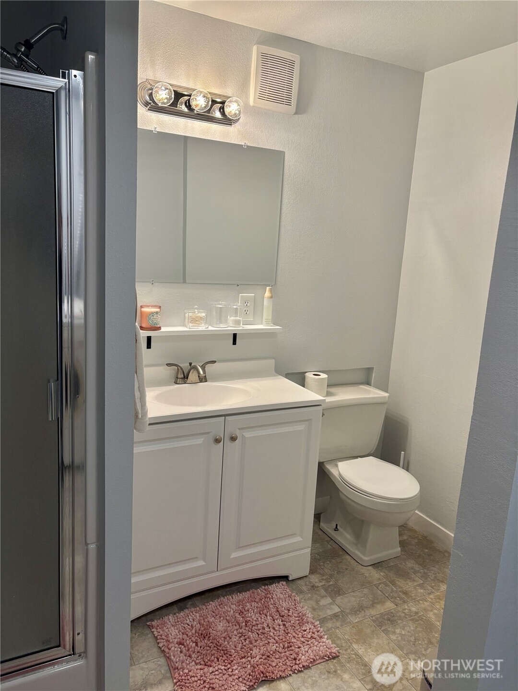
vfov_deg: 67.3
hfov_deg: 53.1
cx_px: 259
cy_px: 346
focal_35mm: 26
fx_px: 519
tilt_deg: -10.4
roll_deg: -3.7
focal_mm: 5.96
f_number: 1.6
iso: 64
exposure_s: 1/120
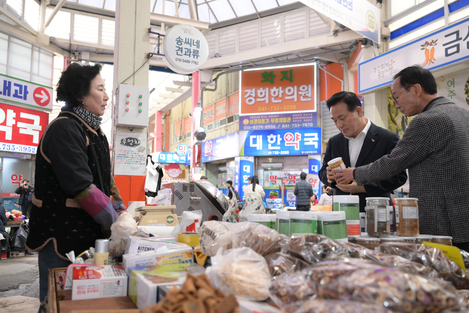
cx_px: 234
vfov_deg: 43.0
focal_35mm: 30
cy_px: 156
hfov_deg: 61.1
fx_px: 397
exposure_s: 1/160
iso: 1600
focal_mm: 30.5
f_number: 4
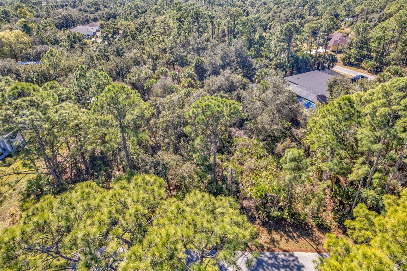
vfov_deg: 57.2
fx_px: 249
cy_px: 136
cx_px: 204
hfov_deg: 78.6
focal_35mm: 22
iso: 100
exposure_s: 1/500
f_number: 2.8
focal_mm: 8.38
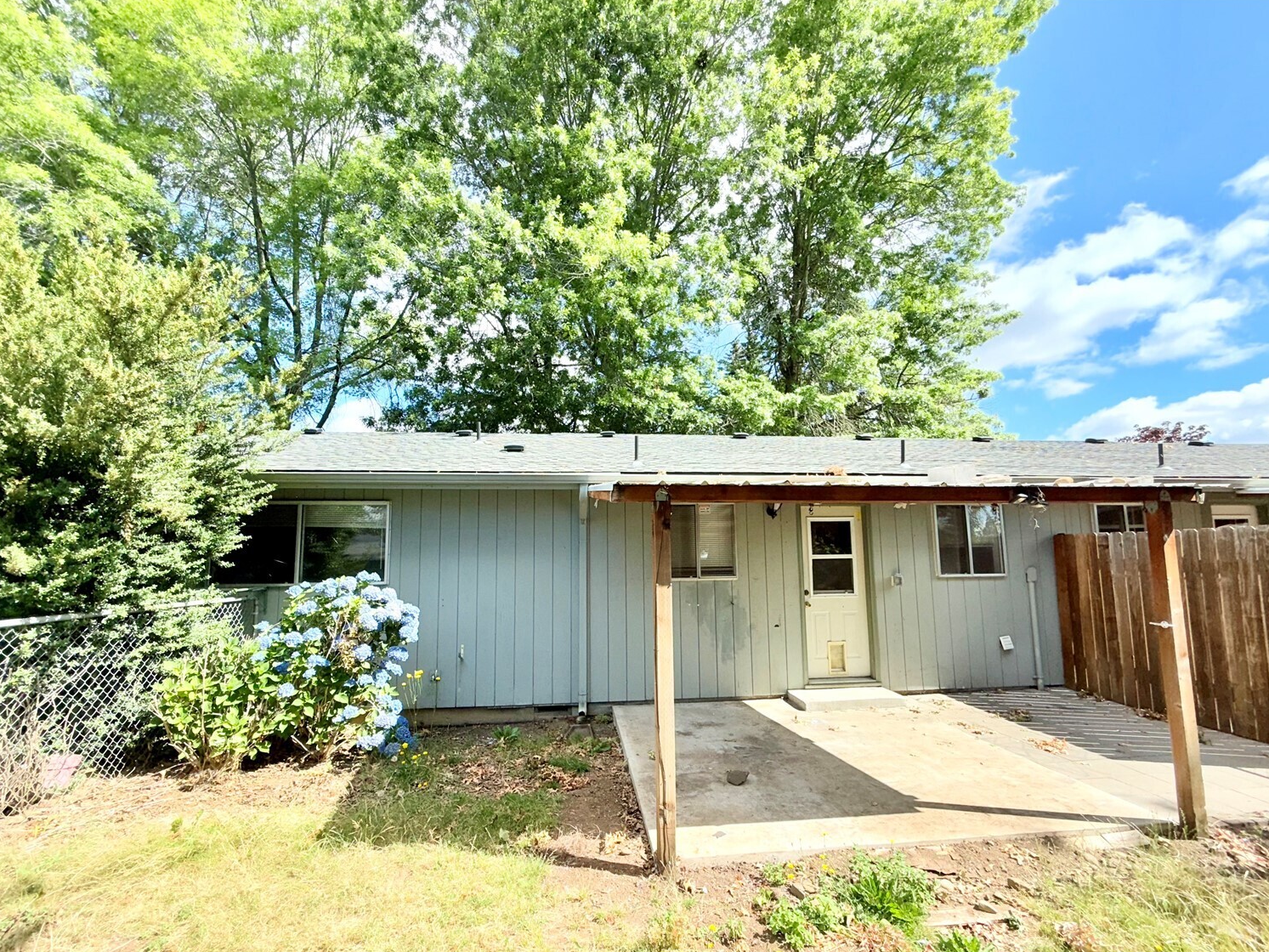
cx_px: 620
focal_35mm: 15
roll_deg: +0.4
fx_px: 550
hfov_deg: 98.2
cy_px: 507
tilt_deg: +6.0
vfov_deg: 81.7
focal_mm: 2.22
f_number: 2.2
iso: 16
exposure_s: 1/502
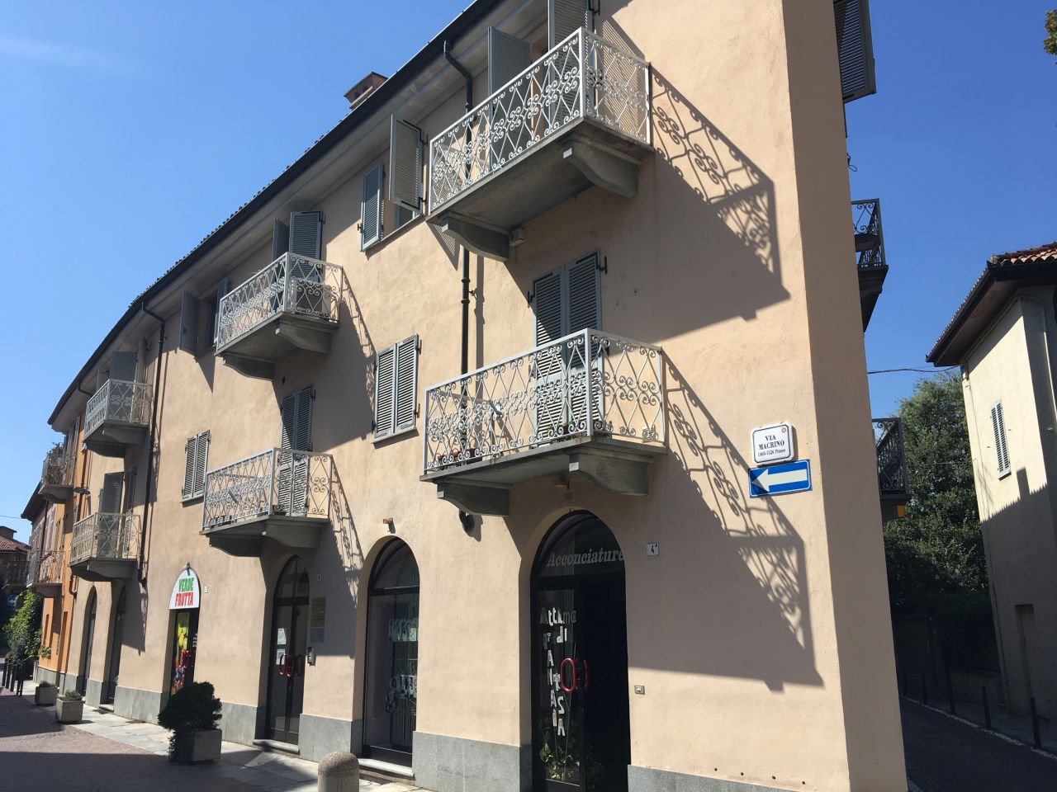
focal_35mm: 29
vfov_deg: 48.2
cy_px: 396
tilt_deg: +13.5
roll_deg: -0.2
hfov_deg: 61.7
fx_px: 886
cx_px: 528
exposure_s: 1/1479
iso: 25
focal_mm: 4.15
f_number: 2.2
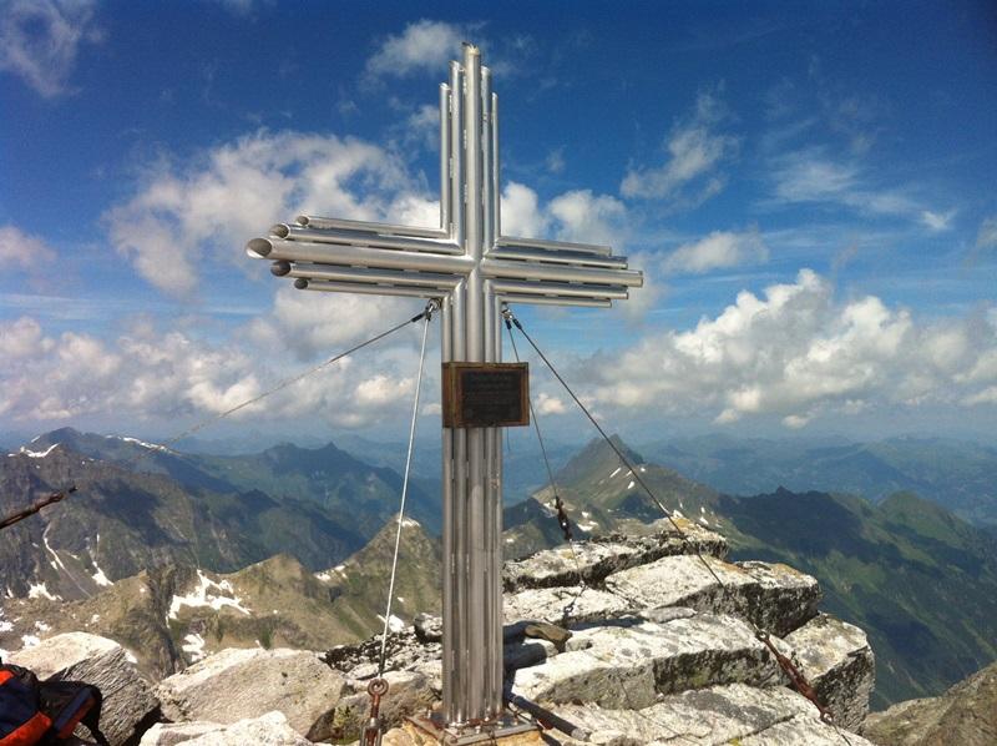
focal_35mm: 35
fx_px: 1007
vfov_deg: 40.6
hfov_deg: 52.7
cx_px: 498
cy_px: 373
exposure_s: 1/2514
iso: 80
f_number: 2.8
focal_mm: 3.85
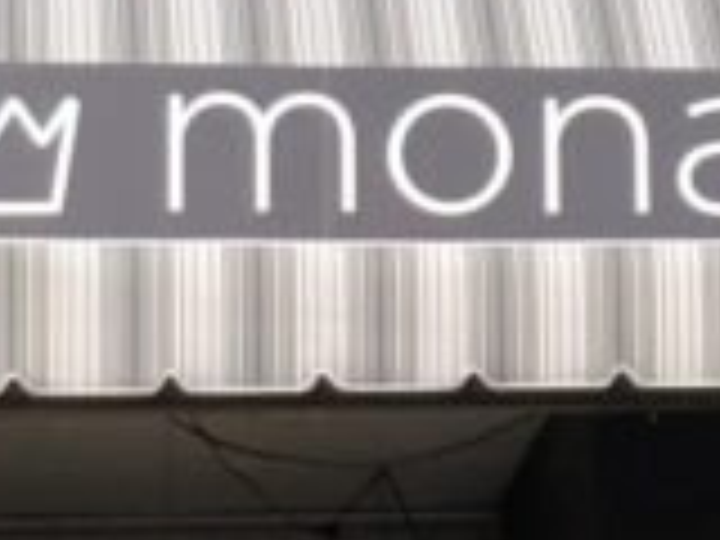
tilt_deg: +10.6
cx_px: 1827
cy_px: 112
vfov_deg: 4.6
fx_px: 6760
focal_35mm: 325
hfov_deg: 5.8
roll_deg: +3.0
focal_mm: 6
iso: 16
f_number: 2.4
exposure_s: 1/906
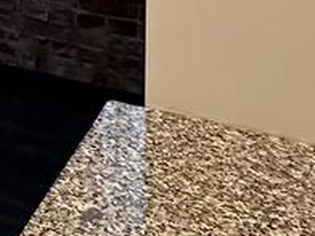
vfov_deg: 12.6
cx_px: -386
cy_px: -236
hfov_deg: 14.4
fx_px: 937
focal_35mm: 103
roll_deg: +1.9
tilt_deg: -4.2
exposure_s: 1/120
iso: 250
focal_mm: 2.22
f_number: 2.2
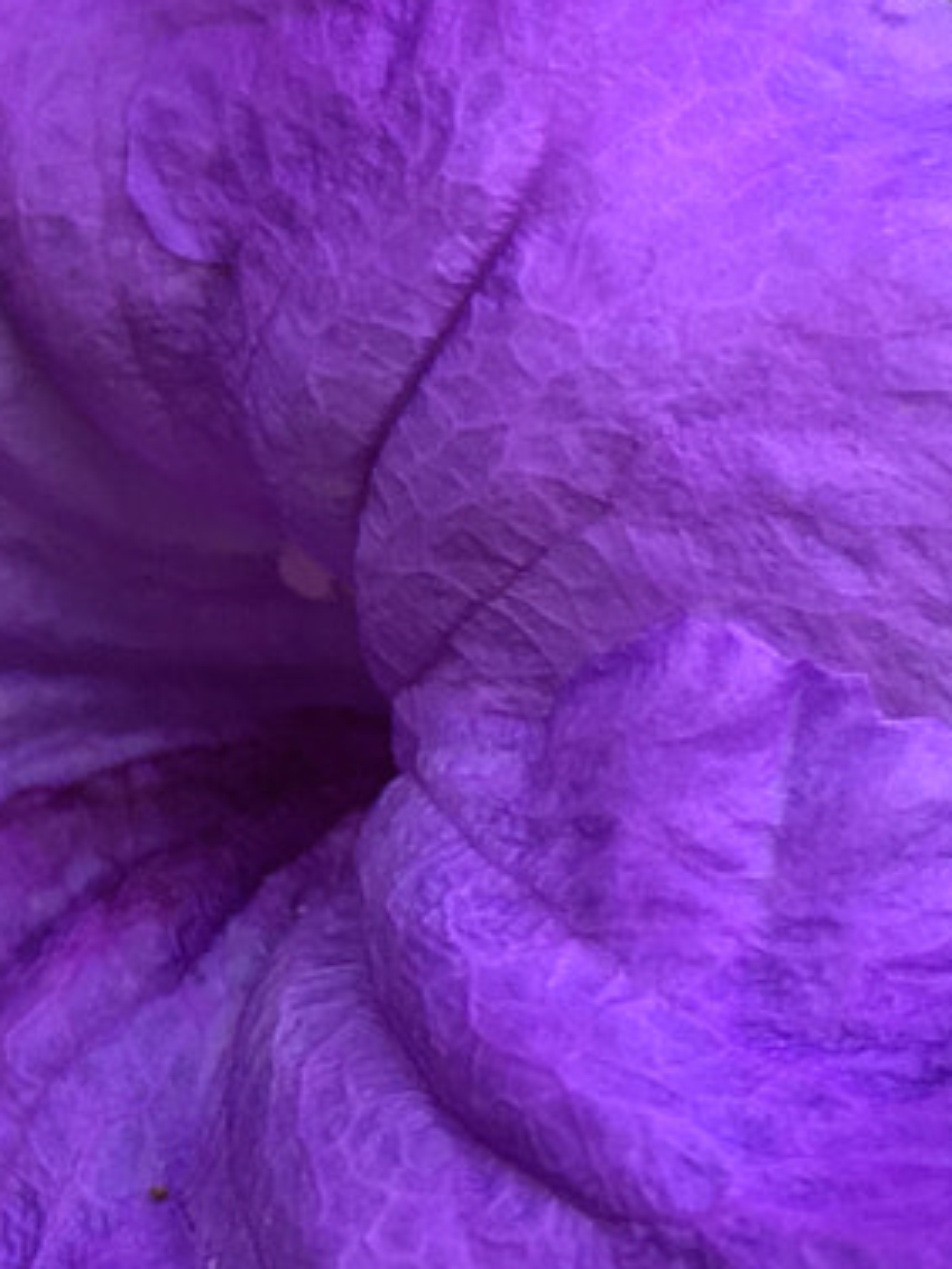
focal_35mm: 123
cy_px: -259
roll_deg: +1.9
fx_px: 4508
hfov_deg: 11.4
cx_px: -585
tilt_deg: -7.8
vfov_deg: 15.4
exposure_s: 1/265
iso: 25
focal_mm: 4.15
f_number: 2.2
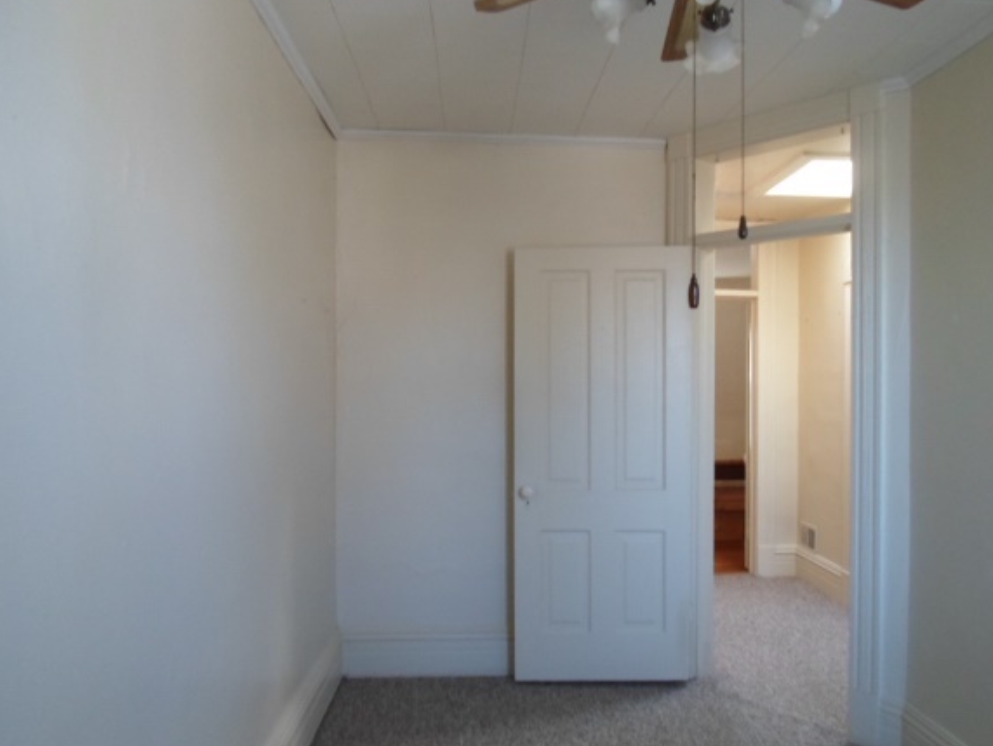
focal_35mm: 28
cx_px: 546
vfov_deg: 49.8
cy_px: 393
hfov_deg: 63.3
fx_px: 804
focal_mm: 4.5
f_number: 2.5
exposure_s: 1/30
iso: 200
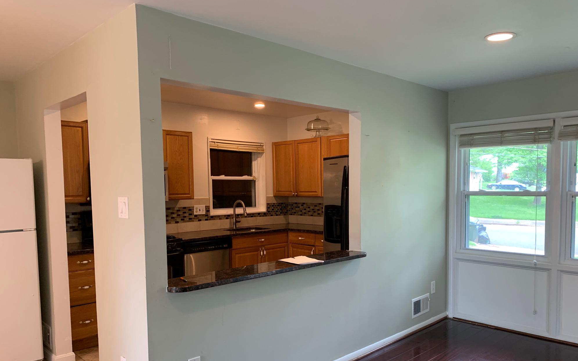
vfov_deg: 44.3
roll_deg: +0.4
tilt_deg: -3.2
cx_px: 288
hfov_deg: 66.5
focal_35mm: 28
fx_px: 441
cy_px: 216
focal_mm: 4.25
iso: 100
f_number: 1.8
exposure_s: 1/60
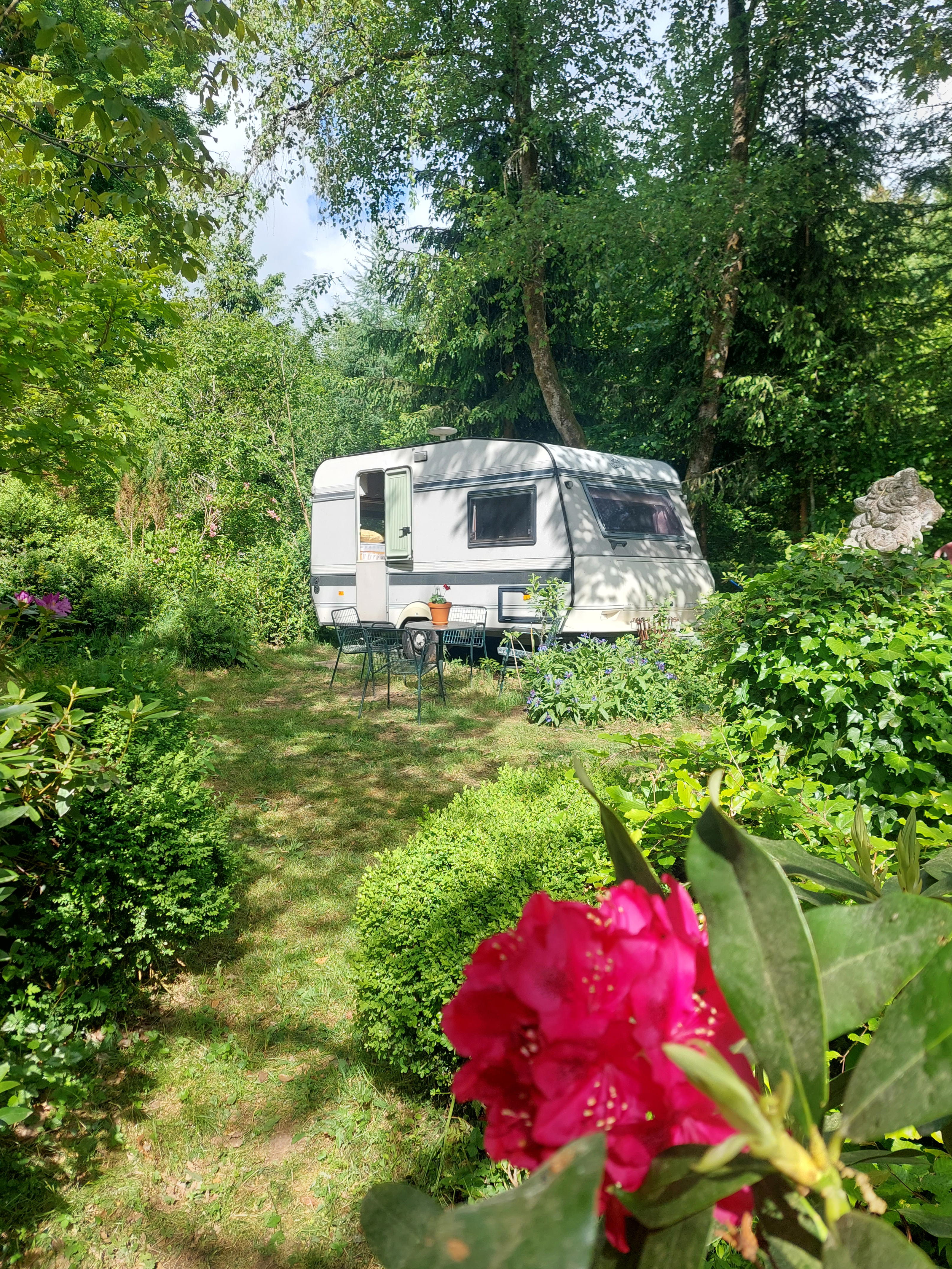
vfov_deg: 65.3
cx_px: 489
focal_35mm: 27
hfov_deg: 51.4
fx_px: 990
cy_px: 637
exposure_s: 1/632
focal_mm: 5.23
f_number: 1.8
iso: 40
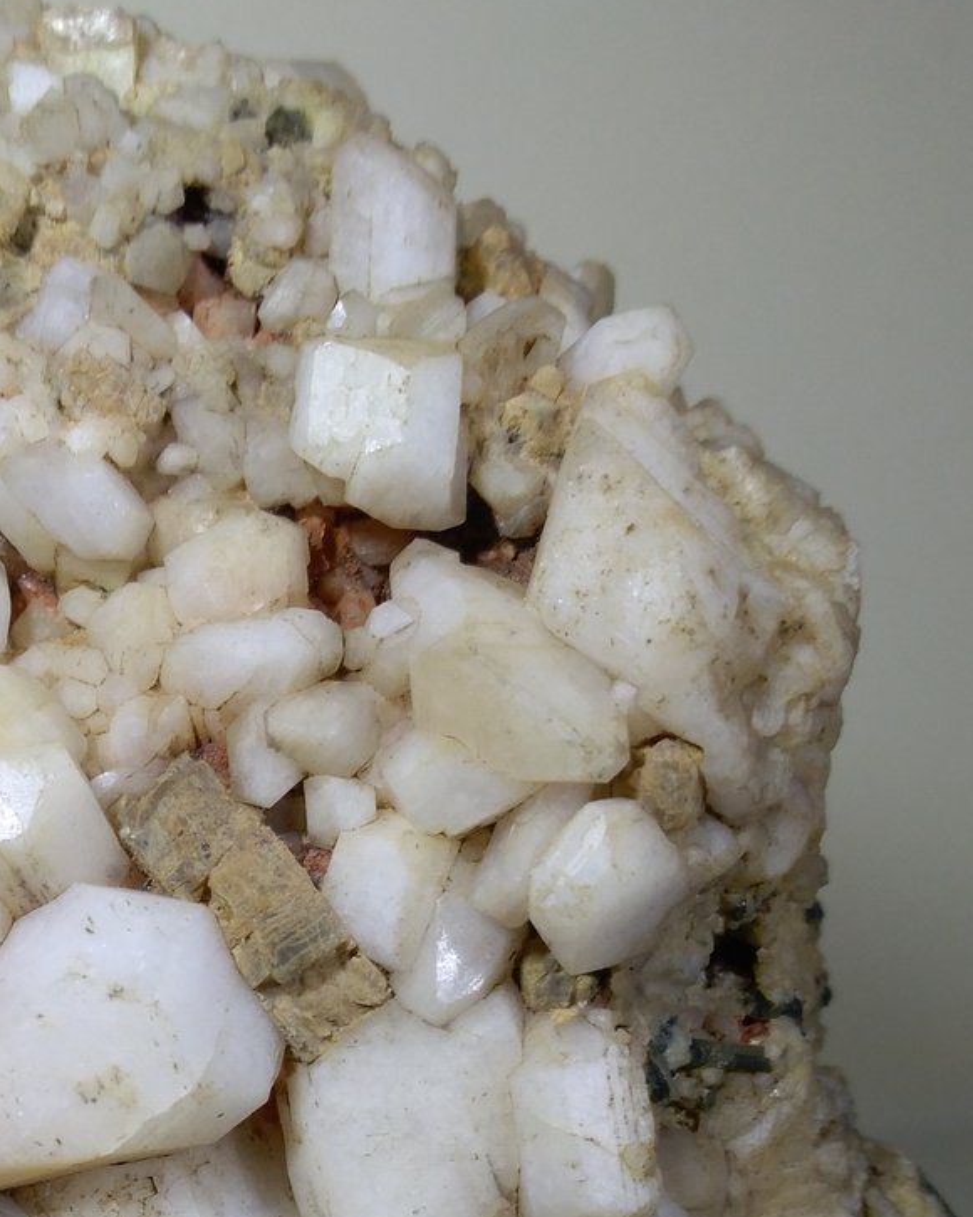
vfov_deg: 32.0
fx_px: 2016
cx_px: 12
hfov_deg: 25.8
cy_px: 1081
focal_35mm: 56
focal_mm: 3.54
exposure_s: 1/33.3
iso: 108
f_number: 2
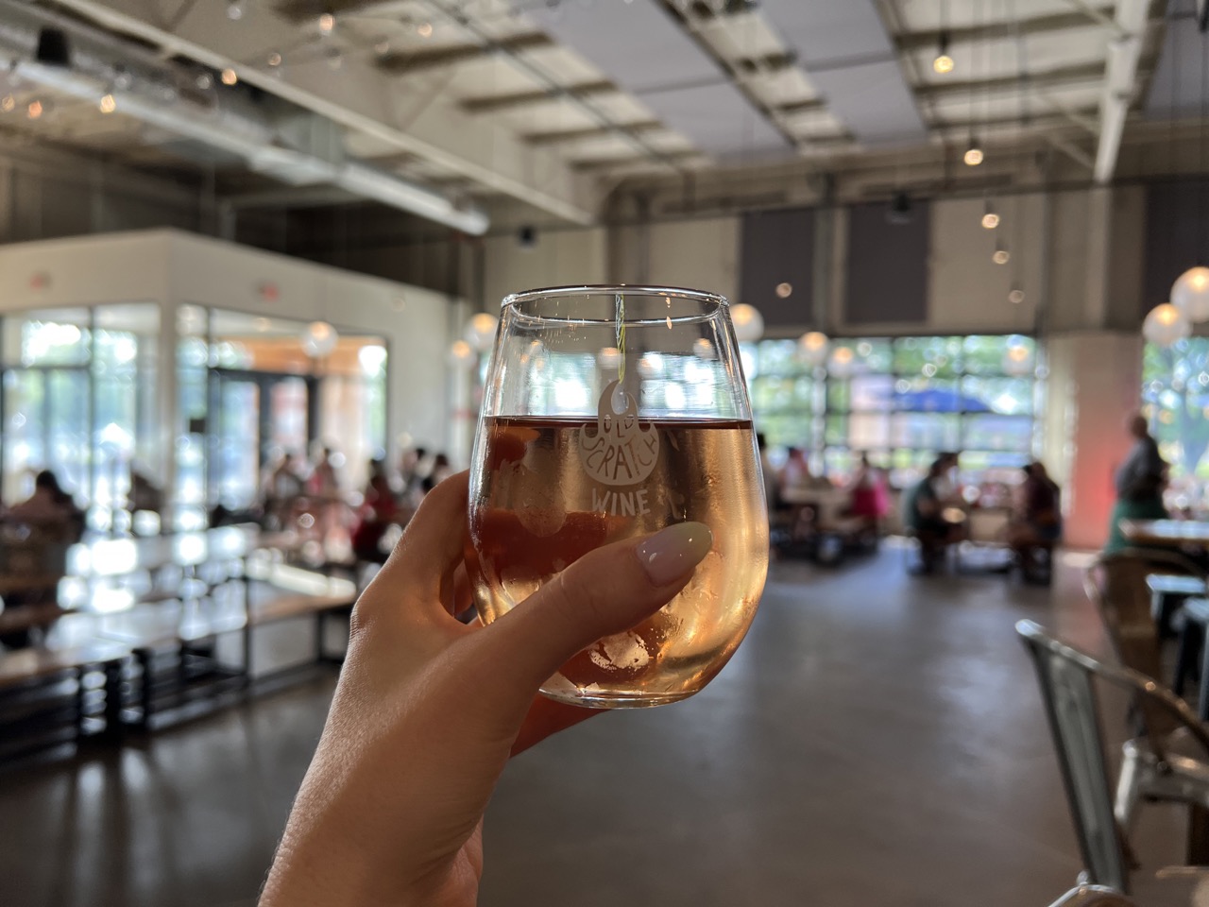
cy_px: 454
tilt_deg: -1.7
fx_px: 908
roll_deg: -0.9
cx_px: 604
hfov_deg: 67.3
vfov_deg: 53.1
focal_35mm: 26
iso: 64
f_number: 1.5
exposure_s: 1/120
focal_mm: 5.7
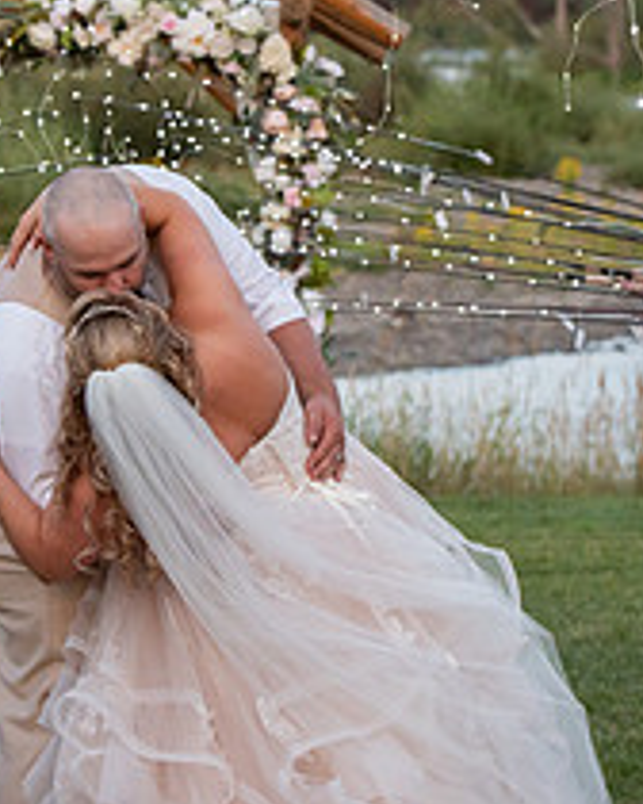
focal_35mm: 207
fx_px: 4924
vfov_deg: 9.3
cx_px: 226
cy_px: 270
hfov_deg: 7.5
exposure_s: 1/320
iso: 1000
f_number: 4
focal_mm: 80
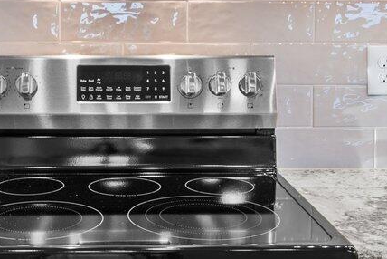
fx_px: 721
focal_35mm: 67
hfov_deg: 29.8
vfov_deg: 20.0
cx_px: 125
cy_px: 28
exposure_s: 1/1.25
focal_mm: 14
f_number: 8
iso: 100
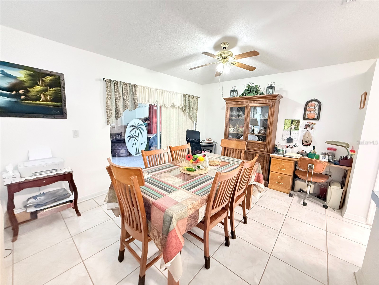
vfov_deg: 85.7
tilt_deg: -7.9
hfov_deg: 102.1
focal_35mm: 14
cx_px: 190
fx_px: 153
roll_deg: -0.7
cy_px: 142
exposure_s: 1/60
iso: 1000
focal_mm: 2.22
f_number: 2.2
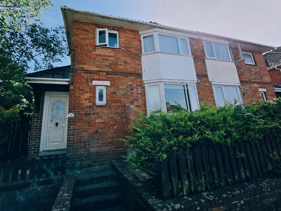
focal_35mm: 16
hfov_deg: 94.3
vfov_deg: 77.7
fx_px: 130
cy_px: 92
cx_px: 129
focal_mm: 2.2
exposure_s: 1/3333
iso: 32
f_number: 1.9
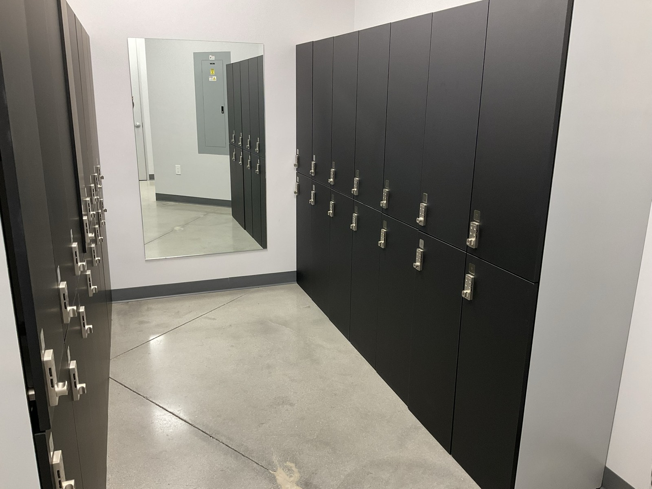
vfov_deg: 48.2
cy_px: 244
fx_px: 546
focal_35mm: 29
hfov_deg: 61.7
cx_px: 326
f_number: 1.8
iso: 100
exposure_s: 1/60
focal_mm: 3
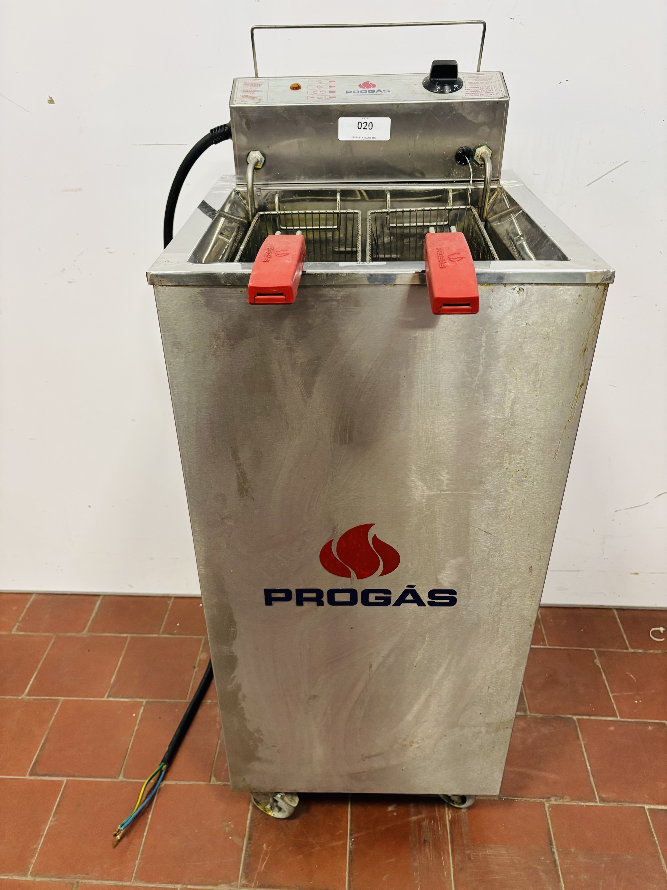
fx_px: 668
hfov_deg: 53.1
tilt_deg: -31.7
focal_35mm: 26
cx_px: 334
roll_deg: +0.7
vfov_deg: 67.3
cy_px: 445
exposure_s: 1/50
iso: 250
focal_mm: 5.96
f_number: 1.6
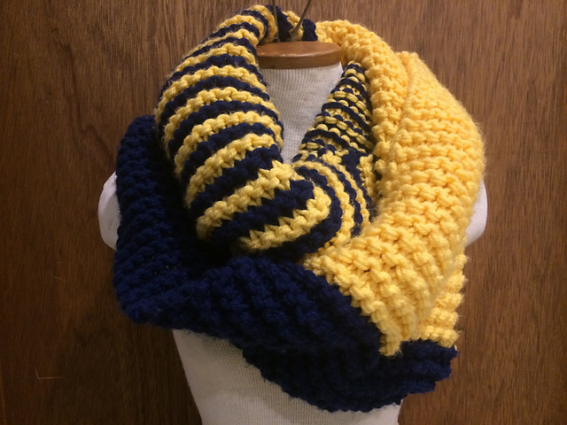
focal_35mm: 29
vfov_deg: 48.2
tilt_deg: -5.7
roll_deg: +1.8
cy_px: 212
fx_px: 475
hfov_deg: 61.7
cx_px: 284
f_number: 2.2
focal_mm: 4.15
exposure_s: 1/17
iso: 250
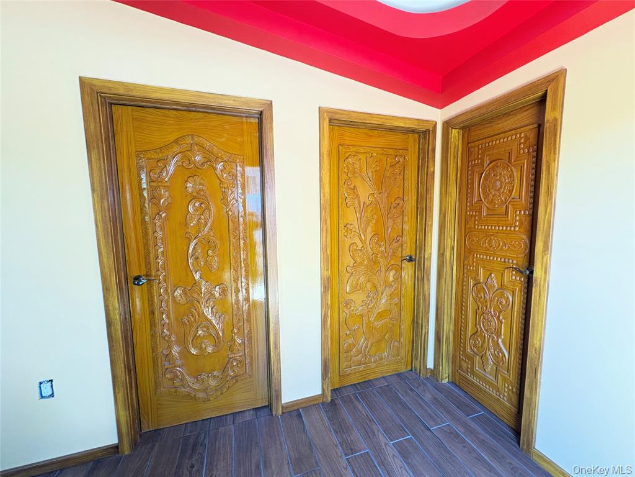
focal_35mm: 14
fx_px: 257
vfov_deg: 85.7
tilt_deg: -5.6
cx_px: 318
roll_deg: +1.2
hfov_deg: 102.1
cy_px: 238
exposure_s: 1/60
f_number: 2.2
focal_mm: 2.22
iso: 500
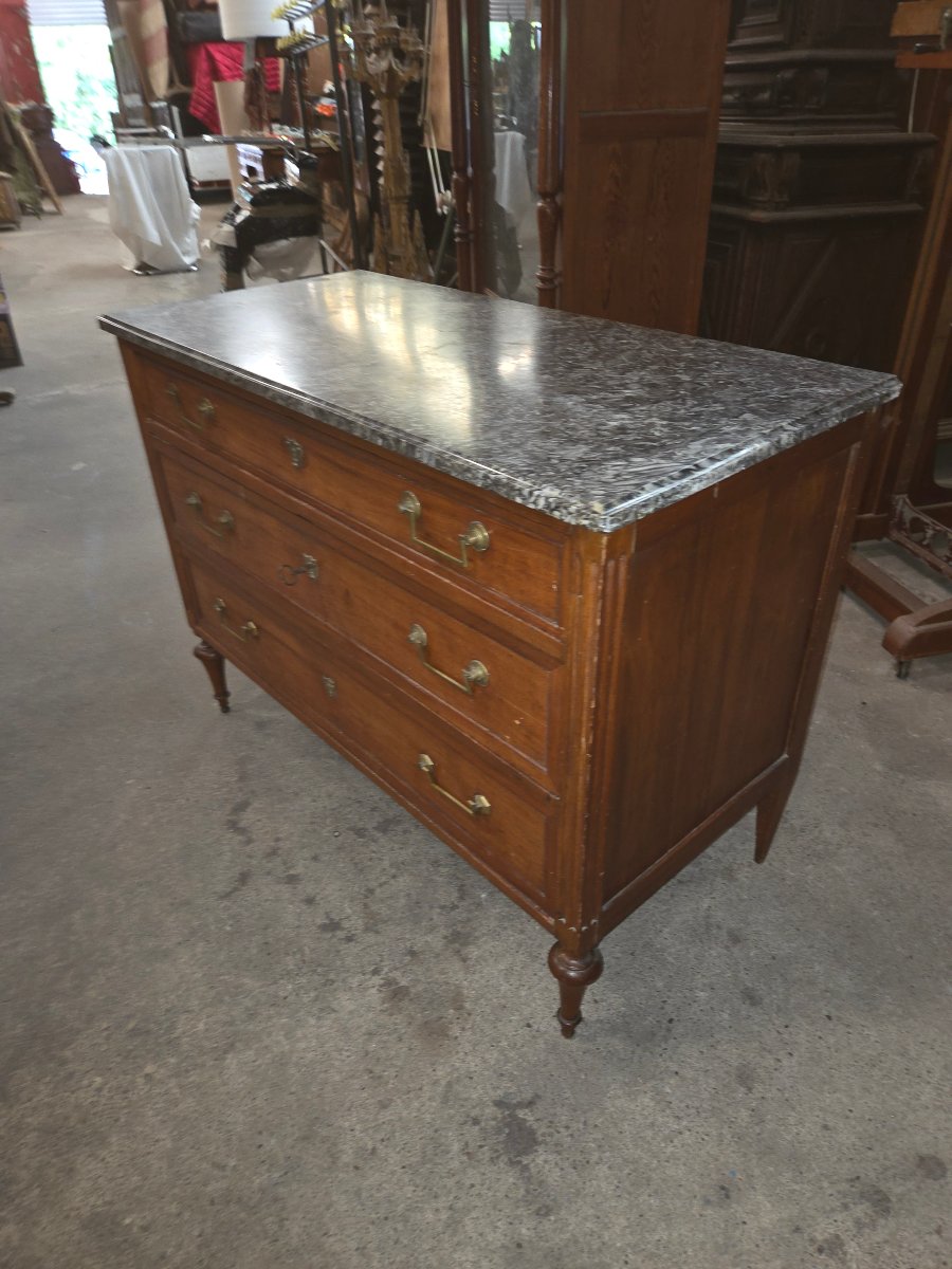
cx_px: 476
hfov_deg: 58.9
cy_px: 634
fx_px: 843
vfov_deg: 73.9
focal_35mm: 23
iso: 125
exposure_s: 1/17.2
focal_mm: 5.4
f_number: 1.8
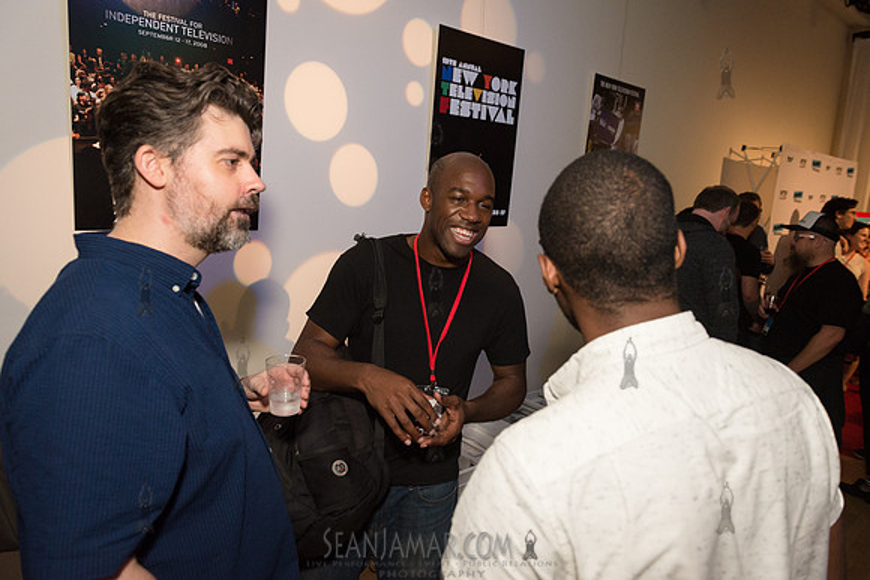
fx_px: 580
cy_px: 290
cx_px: 435
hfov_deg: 73.7
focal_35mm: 24
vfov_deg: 53.2
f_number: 4
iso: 2500
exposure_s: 1/500
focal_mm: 24
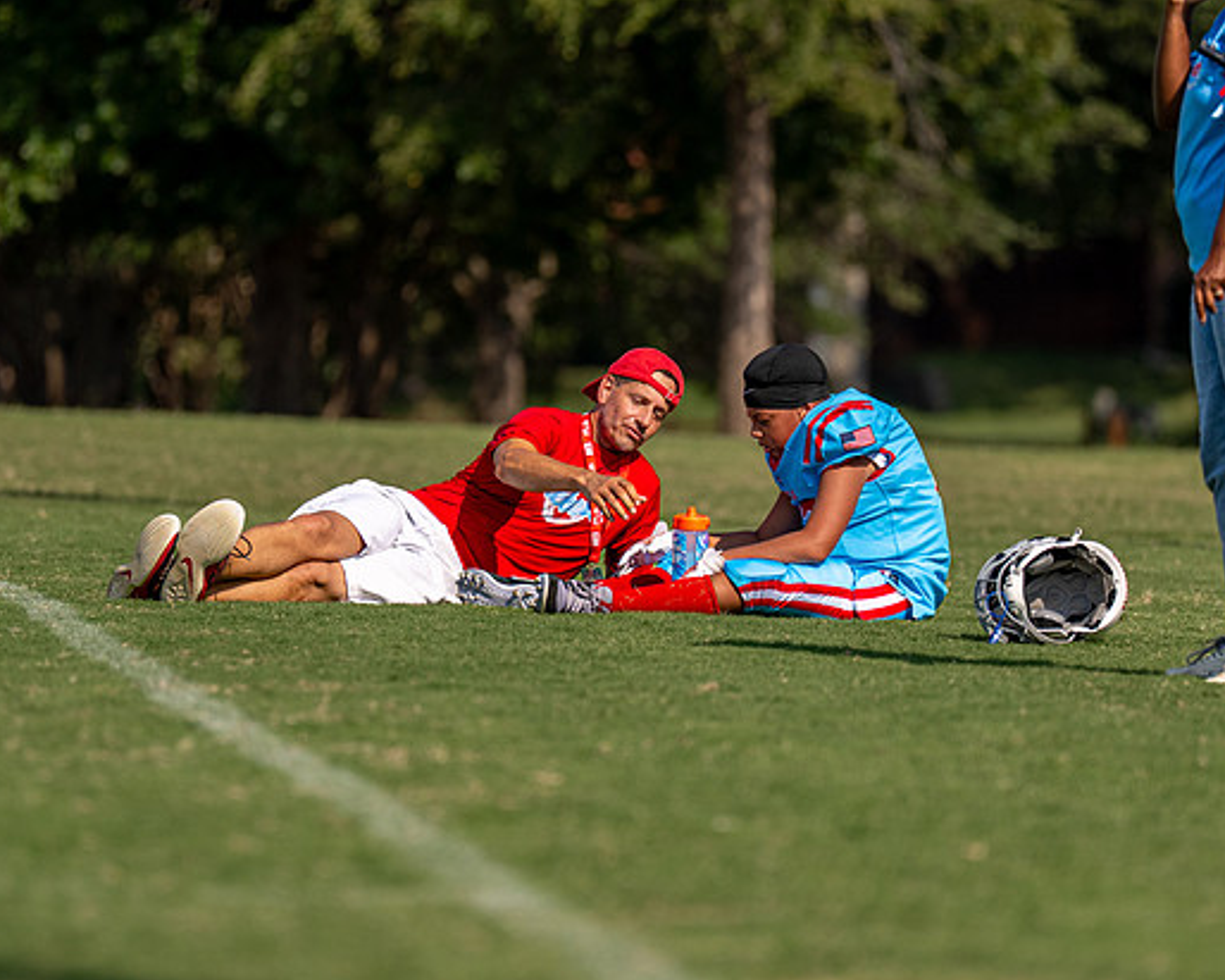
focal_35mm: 421
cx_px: 616
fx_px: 15261
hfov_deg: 4.6
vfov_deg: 3.7
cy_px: 516
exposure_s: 1/4000
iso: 125
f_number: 2.8
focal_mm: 200
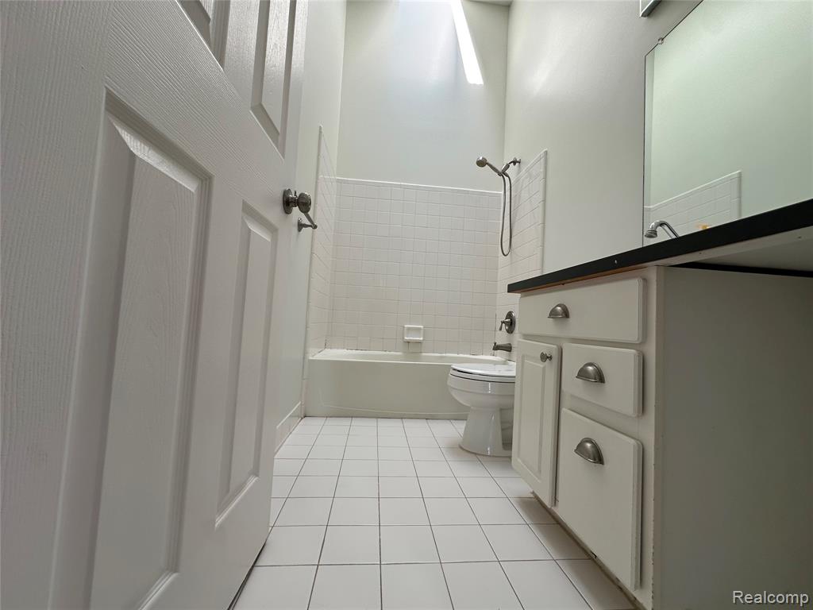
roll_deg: -2.3
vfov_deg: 85.7
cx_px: 406
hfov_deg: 102.1
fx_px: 329
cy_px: 305
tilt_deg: +3.3
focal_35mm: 14
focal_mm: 2.22
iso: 50
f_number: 2.2
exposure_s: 1/120
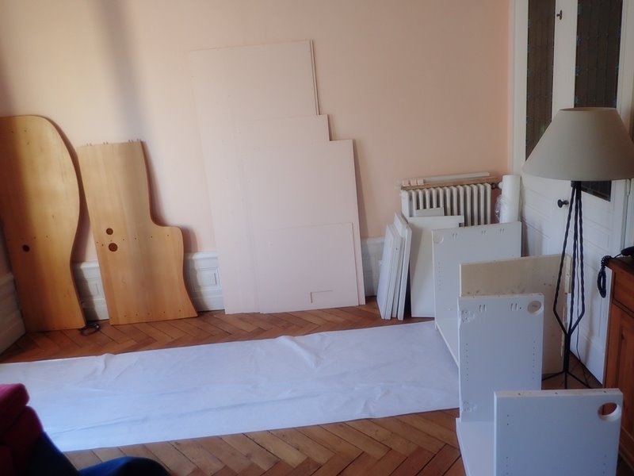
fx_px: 458
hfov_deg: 69.4
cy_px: 238
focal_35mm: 25
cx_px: 317
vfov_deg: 54.9
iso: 125
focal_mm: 4.5
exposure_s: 1/60
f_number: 2
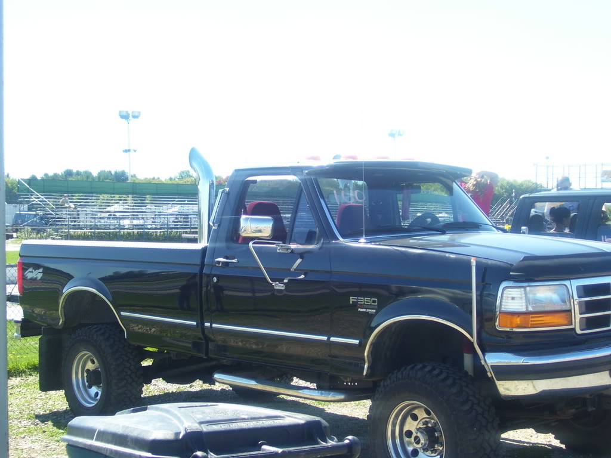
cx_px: 306
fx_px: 1006
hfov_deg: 33.8
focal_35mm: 57
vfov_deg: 25.7
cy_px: 229
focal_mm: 9.4
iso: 80
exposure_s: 1/350
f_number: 3.4
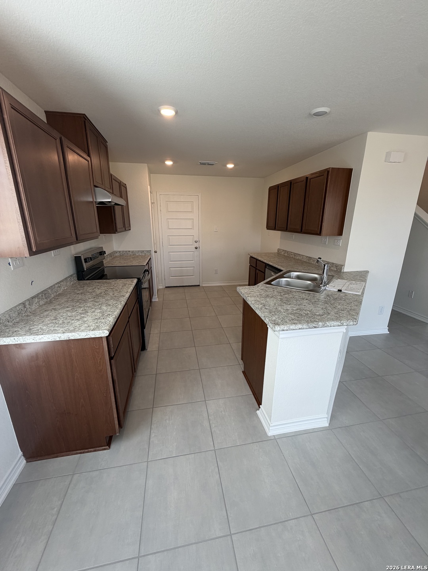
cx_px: 214
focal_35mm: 14
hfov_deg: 85.7
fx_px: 231
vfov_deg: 102.1
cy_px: 286
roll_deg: +1.3
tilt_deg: -15.5
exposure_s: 1/120
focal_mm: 2.22
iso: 80
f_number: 2.2
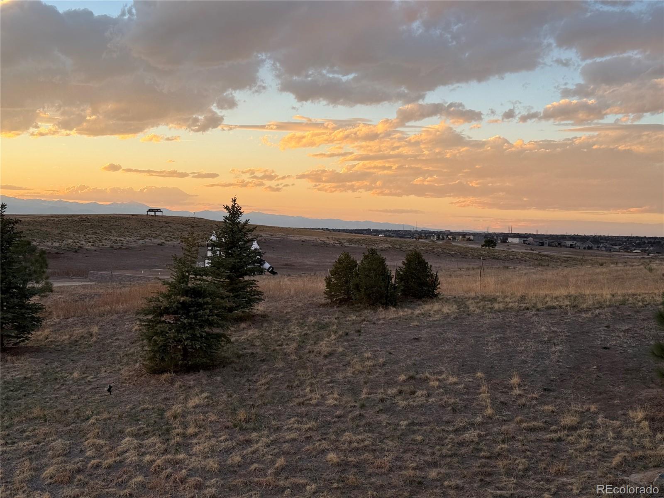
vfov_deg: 30.3
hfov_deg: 39.7
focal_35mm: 48
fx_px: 921
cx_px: 332
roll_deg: -1.4
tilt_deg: -2.1
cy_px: 249
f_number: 1.78
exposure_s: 1/769
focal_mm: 6.76
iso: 100
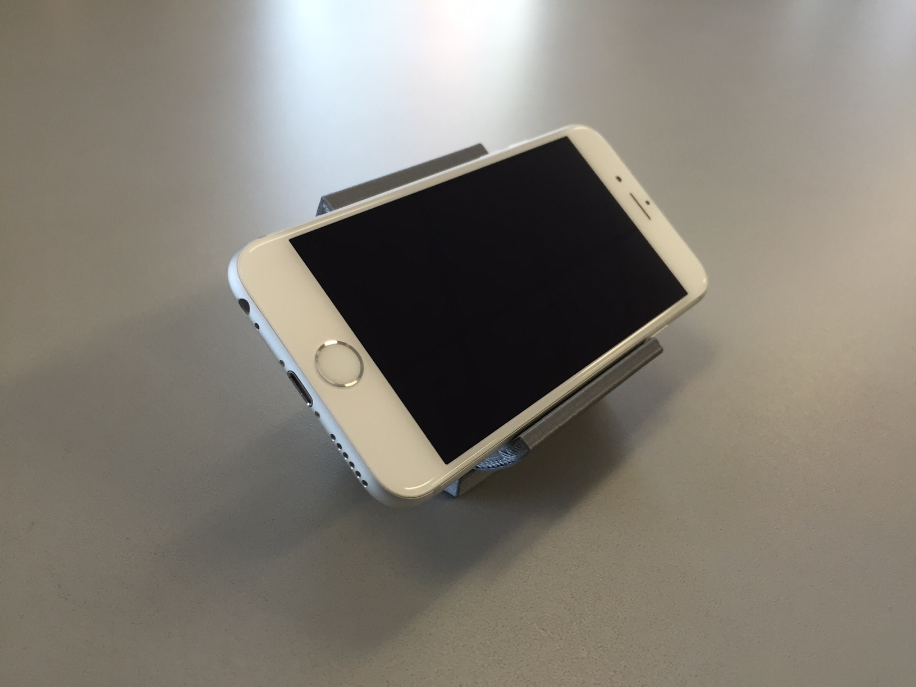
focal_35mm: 29
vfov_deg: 48.2
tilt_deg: -35.7
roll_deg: -9.0
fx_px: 767
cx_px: 458
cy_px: 344
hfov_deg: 61.7
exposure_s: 1/30
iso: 40
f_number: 2.2
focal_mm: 4.15
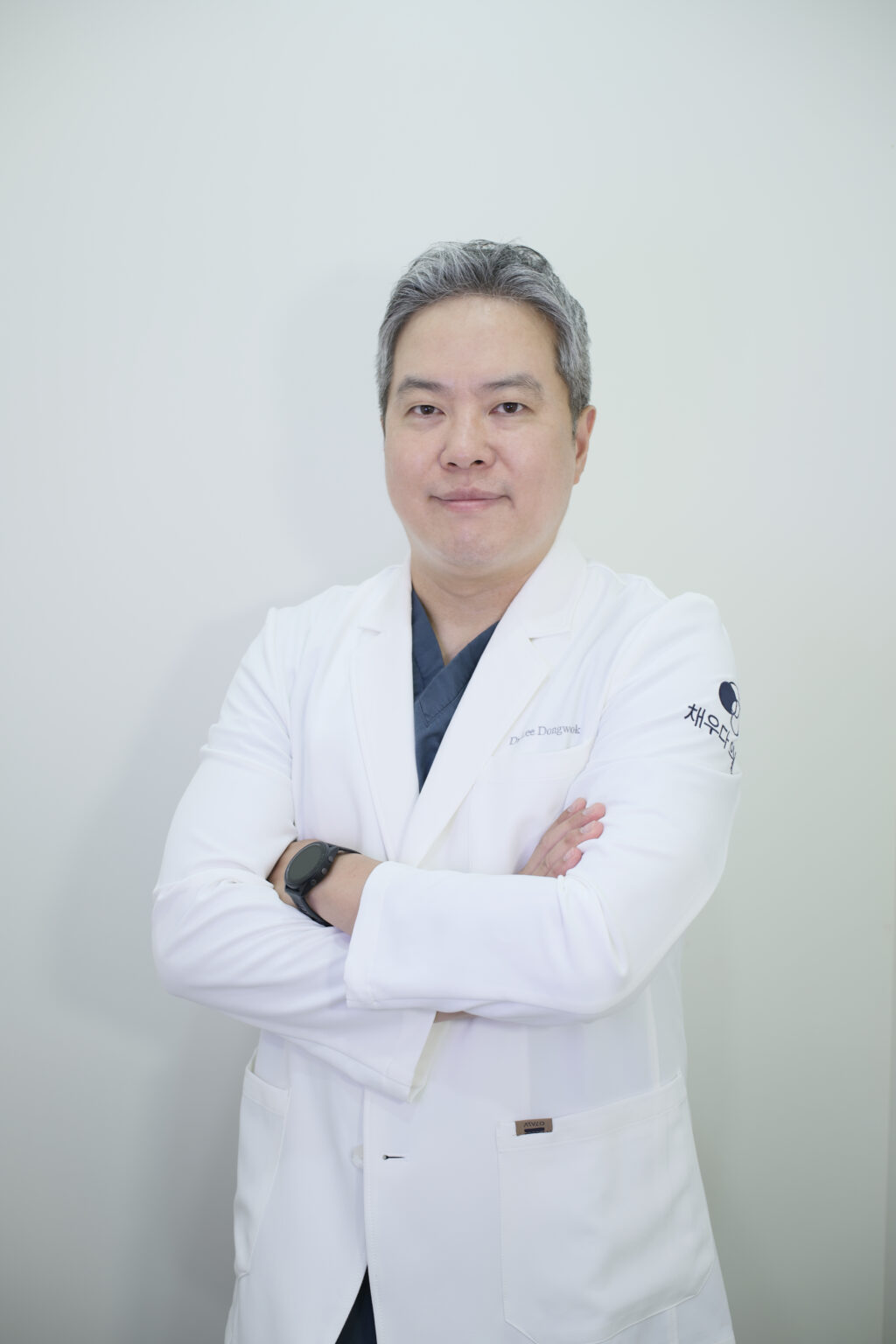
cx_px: 448
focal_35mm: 40
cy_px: 672
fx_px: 1493
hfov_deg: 33.4
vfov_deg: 48.5
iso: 250
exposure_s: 1/60
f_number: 4
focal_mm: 40
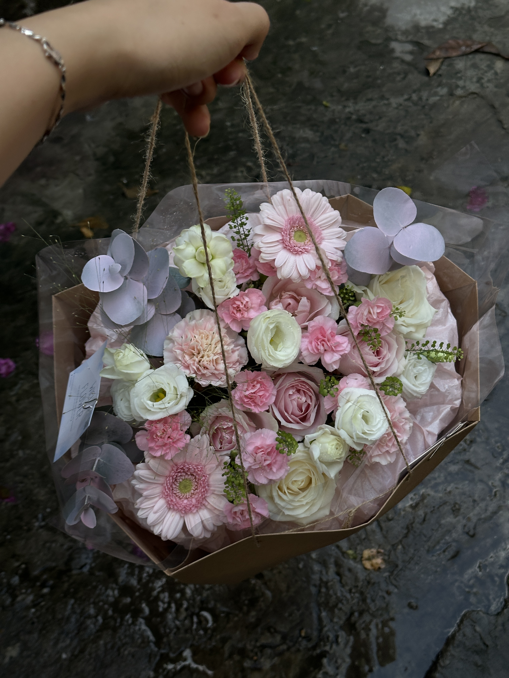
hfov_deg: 30.3
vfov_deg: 39.7
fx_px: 941
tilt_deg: -62.9
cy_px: 339
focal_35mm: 48
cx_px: 254
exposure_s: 1/511
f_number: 1.78
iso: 64
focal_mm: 6.86
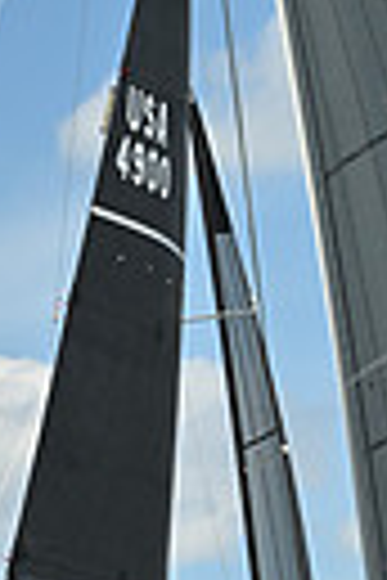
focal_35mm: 315
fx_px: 5079
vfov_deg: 6.5
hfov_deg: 4.4
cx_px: 151
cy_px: 364
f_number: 9
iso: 250
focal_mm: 70
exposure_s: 1/1000
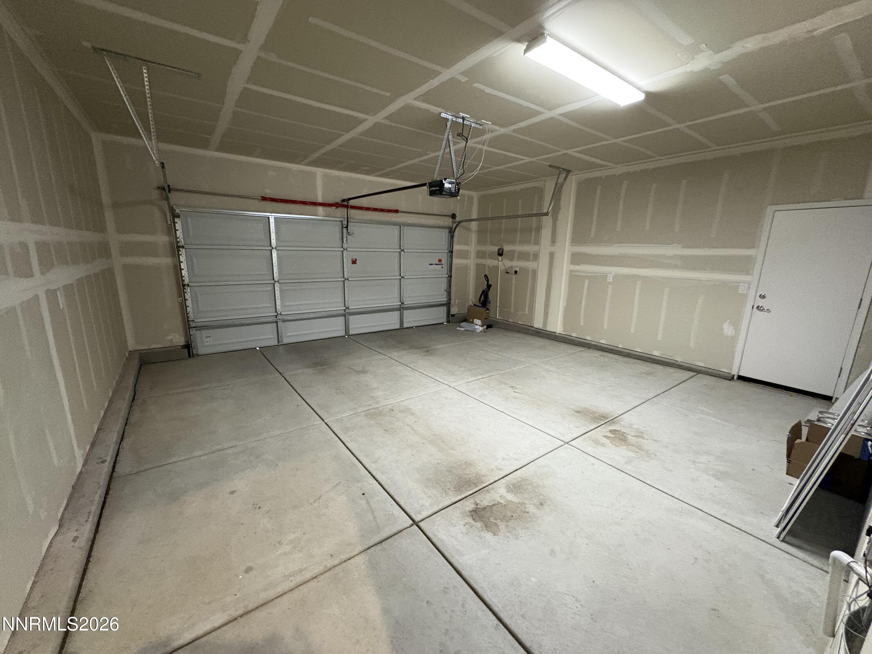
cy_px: 327
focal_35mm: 14
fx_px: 353
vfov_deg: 85.7
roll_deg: -1.0
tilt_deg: -12.1
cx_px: 436
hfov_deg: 102.1
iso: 800
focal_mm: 2.22
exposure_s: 1/40
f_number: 2.2
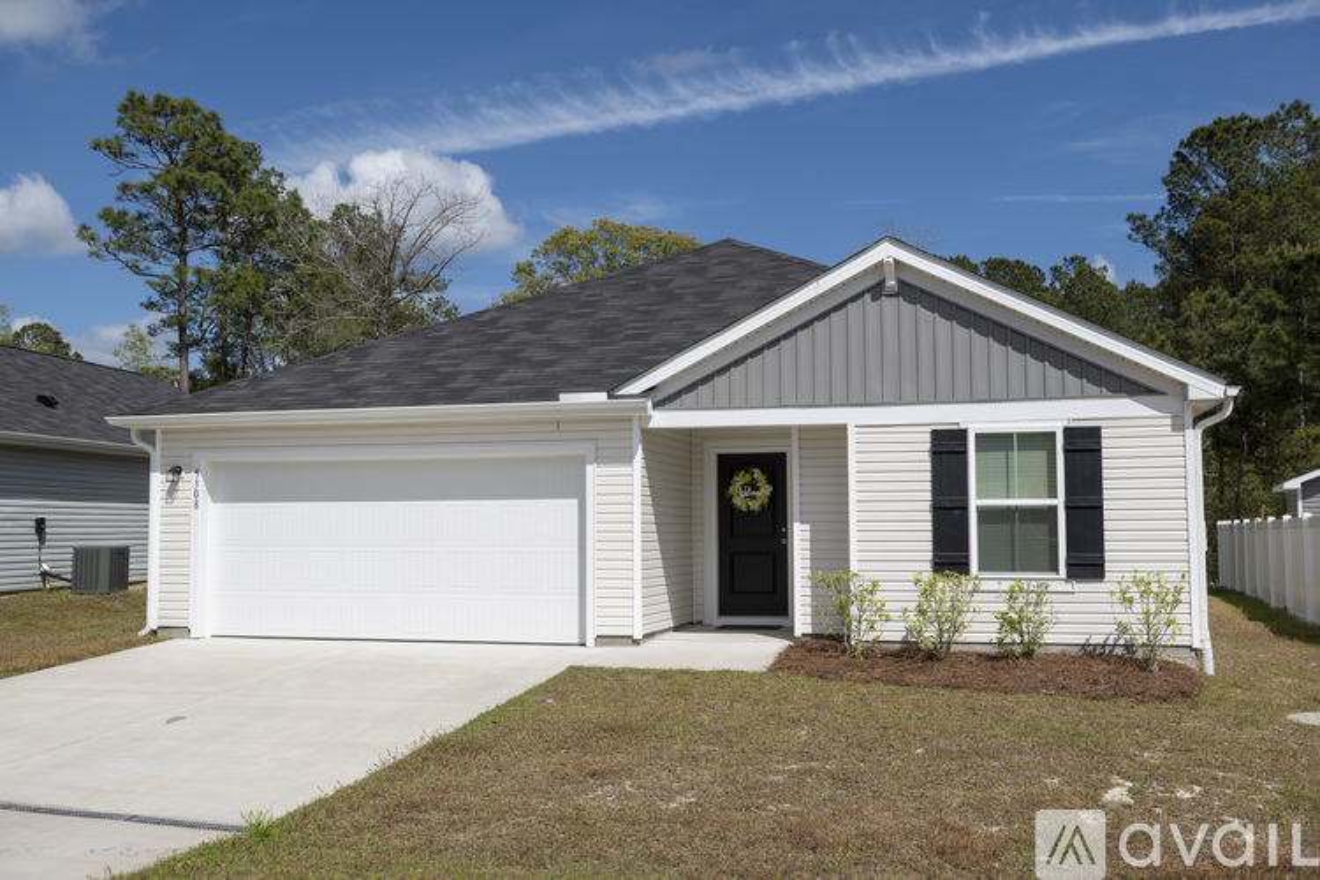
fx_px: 1283
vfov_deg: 37.9
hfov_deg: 54.4
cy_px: 440
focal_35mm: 35
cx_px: 660
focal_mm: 35
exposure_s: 1/1250
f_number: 5.6
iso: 100
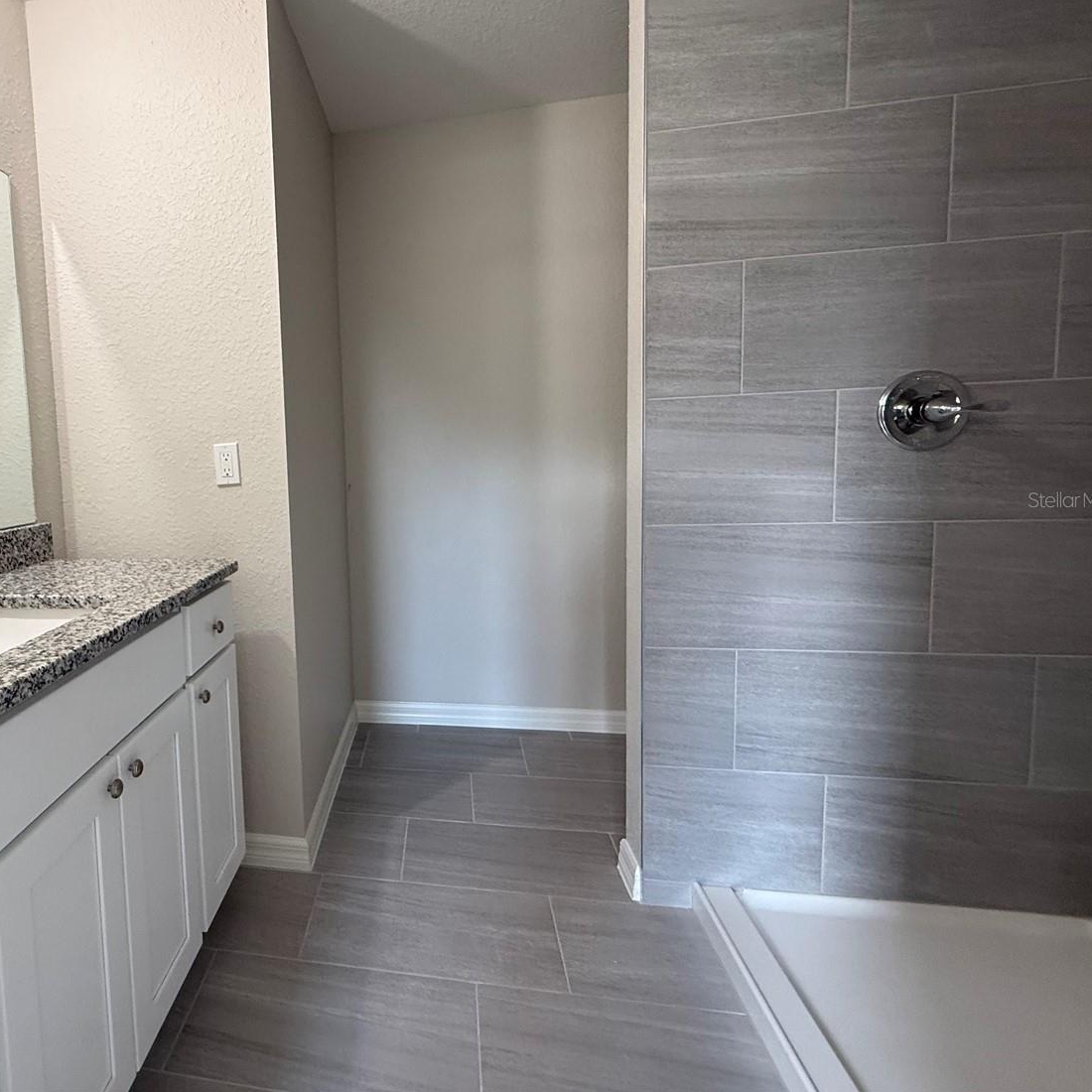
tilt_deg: -3.9
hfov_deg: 77.0
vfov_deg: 80.5
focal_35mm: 18
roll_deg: +2.4
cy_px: 499
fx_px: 642
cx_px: 328
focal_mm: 2.22
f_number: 2.2
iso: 250
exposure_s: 1/60
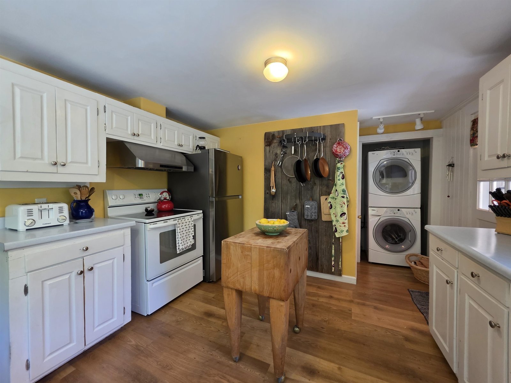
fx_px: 192
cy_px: 192
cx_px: 256
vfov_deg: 89.9
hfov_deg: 106.2
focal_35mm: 13
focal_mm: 2.2
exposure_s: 1/60
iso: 160
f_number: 1.9
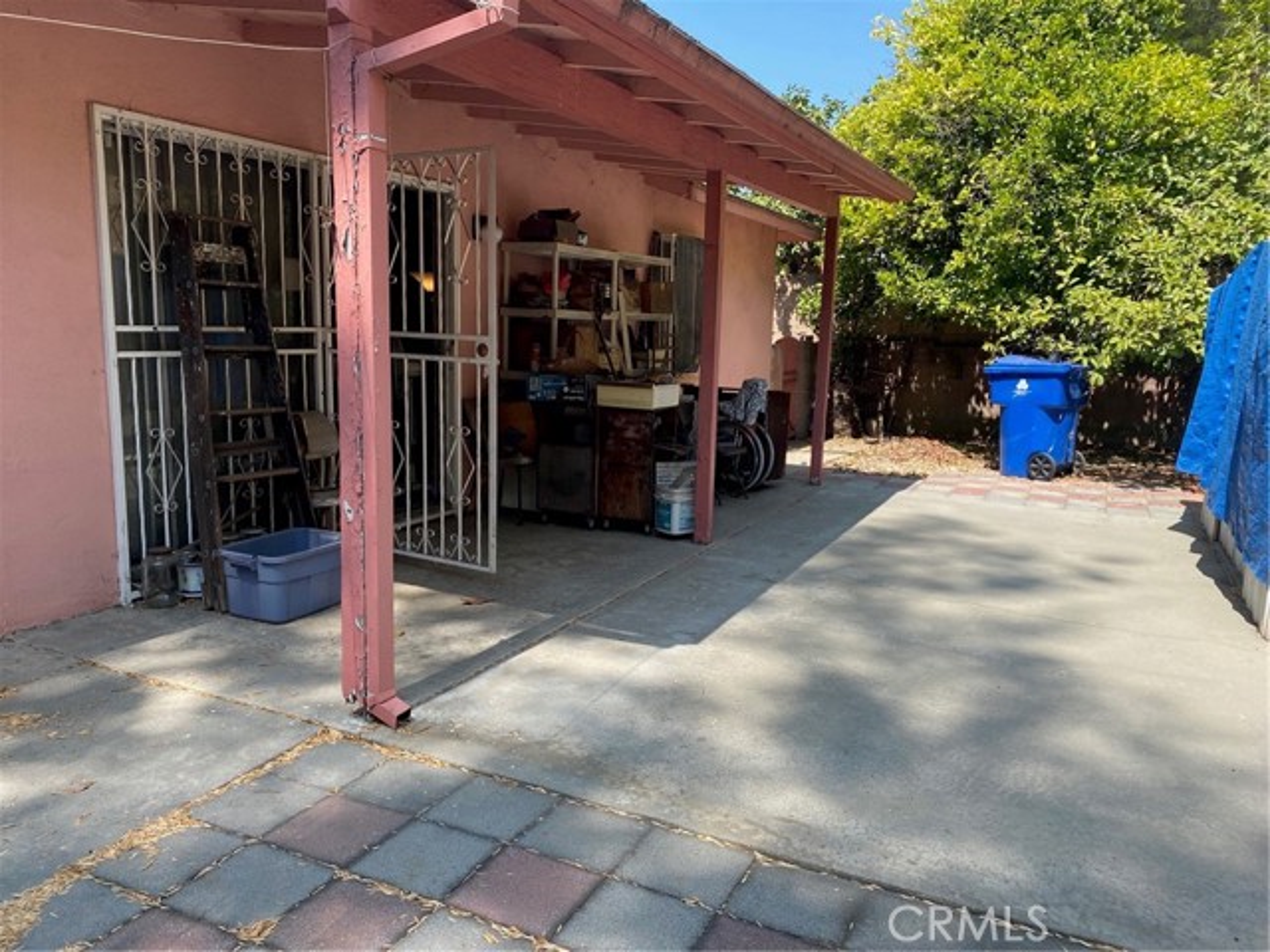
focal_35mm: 26
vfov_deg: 53.1
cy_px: 476
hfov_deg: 67.3
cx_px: 635
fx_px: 954
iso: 32
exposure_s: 1/973
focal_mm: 4.25
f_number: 1.8
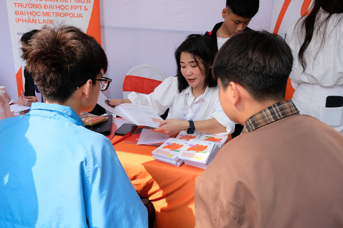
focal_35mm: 29
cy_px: 114
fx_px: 276
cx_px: 172
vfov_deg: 45.0
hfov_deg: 63.7
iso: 400
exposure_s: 1/420
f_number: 5
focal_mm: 19.2
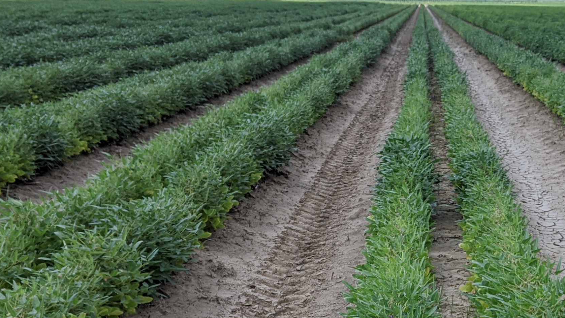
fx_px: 1049
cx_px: 411
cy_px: 363
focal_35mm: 70
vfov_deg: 16.6
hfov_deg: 29.8
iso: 62
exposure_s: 1/2611
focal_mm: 4.44
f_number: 1.8
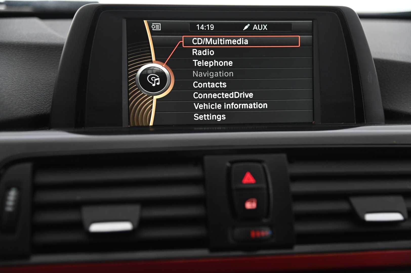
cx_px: 206
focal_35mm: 62
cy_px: 136
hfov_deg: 32.4
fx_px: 707
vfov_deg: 21.9
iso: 2000
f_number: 4
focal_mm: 62
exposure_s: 1/25
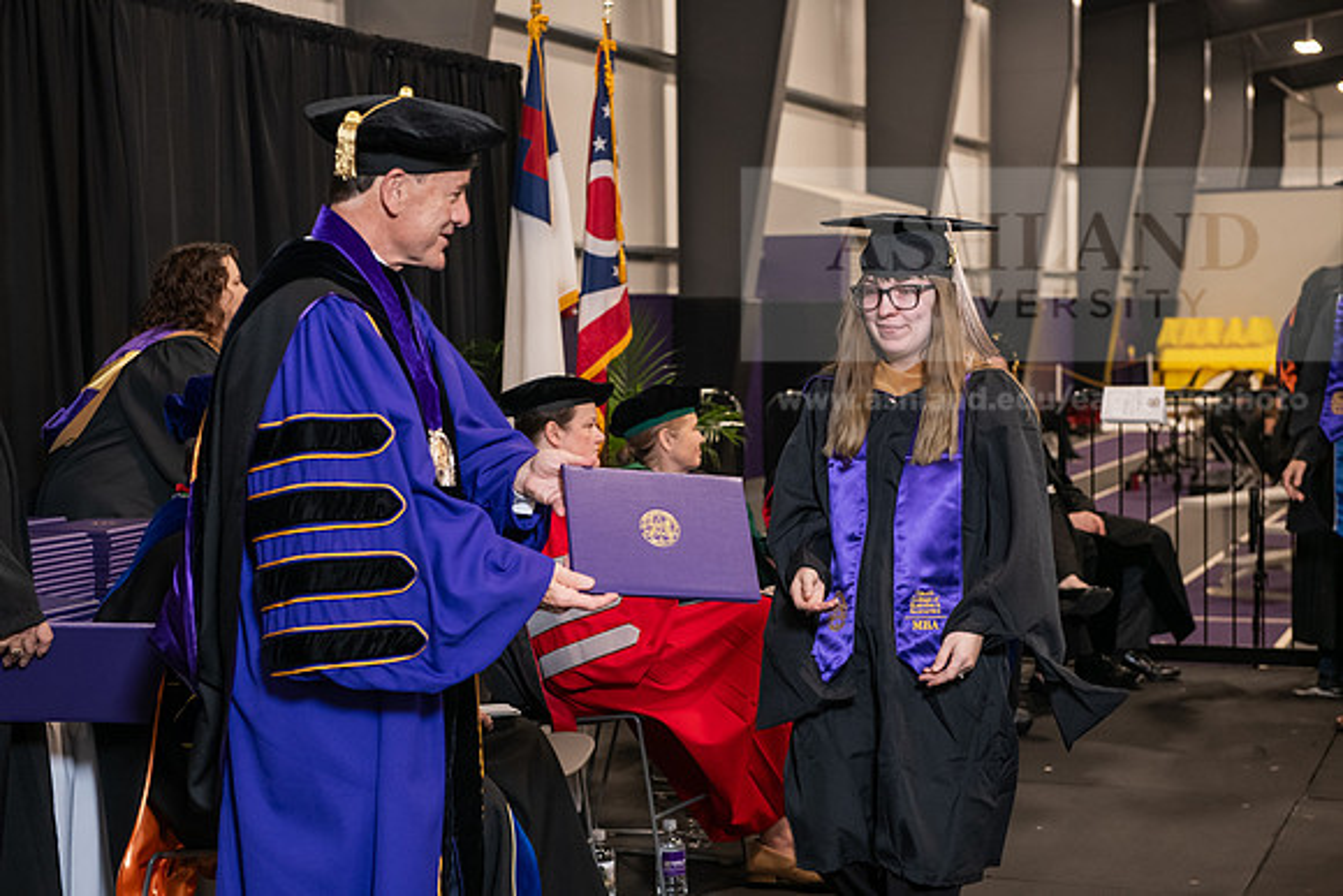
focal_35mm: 62
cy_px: 448
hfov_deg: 32.4
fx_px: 2313
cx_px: 672
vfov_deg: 21.9
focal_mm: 62
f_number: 5
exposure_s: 1/125
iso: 2000
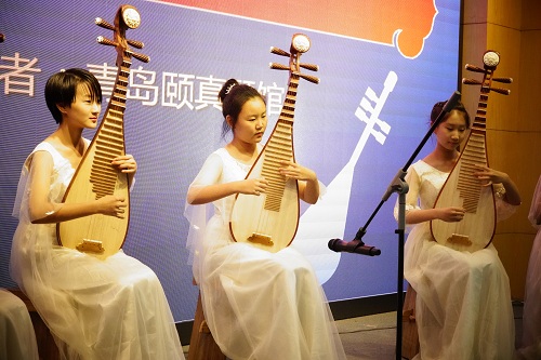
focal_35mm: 70
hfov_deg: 28.9
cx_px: 270
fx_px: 1052
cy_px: 180
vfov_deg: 19.4
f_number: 5
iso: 2000
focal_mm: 25.61
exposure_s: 1/80
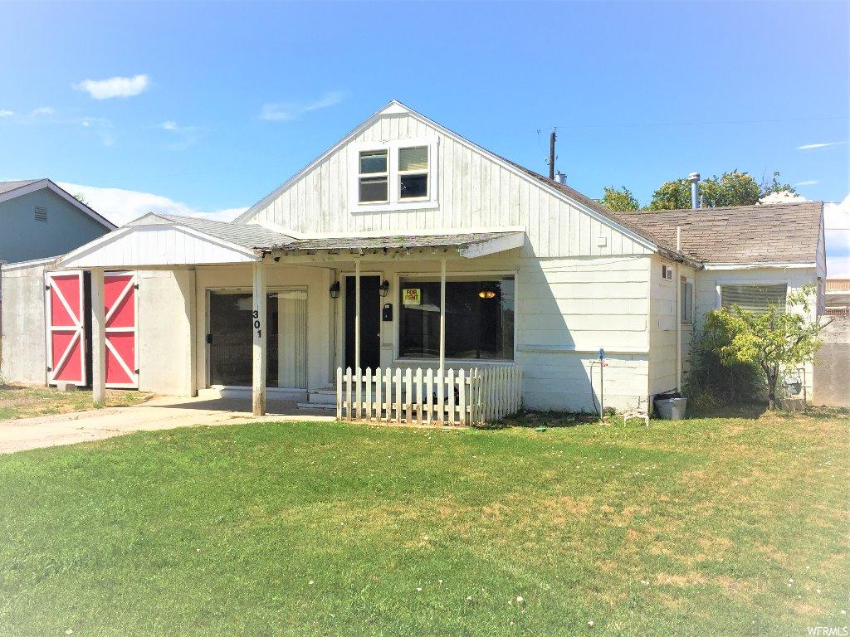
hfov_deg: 61.7
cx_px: 425
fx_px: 712
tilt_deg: -1.6
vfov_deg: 48.2
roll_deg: -0.7
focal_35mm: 29
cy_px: 318
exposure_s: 1/2198
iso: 32
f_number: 2.2
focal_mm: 4.15
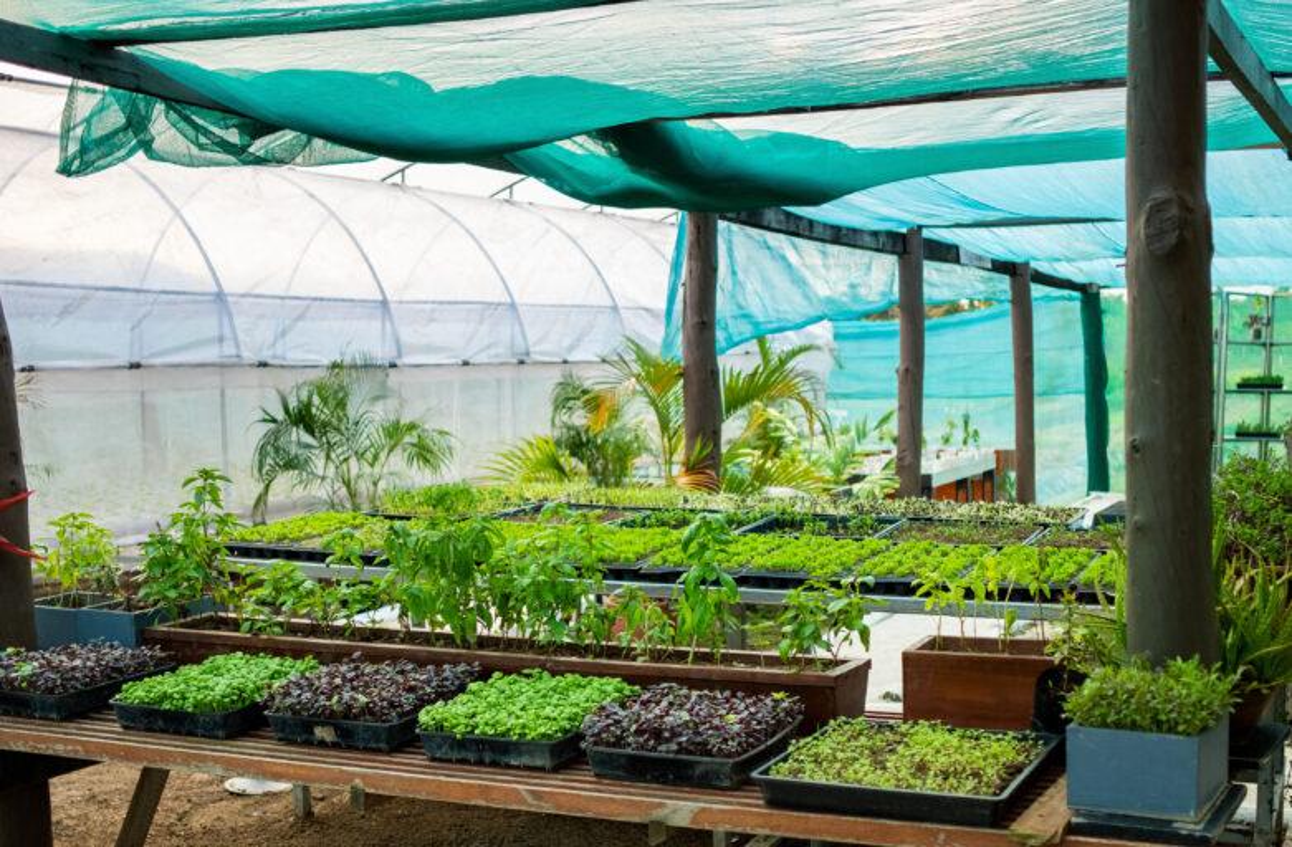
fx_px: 1622
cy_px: 531
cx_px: 715
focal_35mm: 45
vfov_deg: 29.1
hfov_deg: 43.4
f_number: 2
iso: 500
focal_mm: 23
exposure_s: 1/500
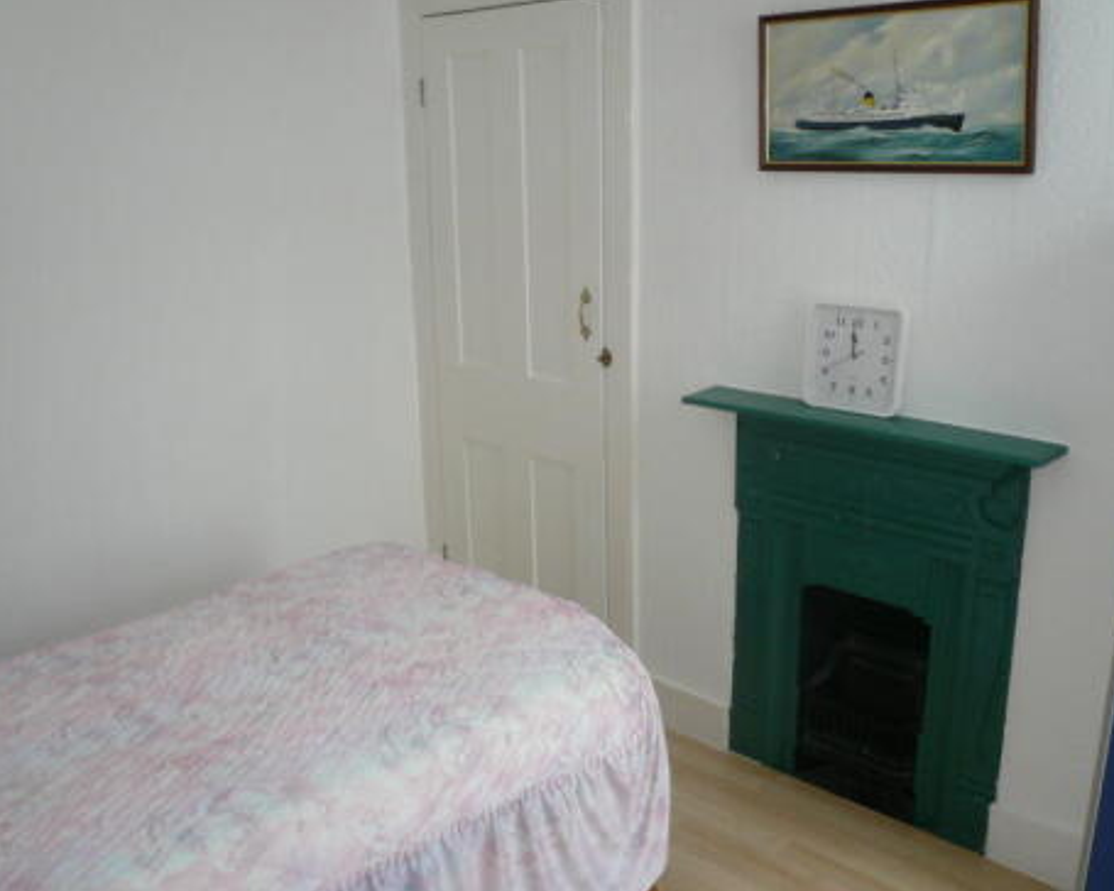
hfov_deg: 51.5
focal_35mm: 35
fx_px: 1154
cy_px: 505
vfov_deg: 42.1
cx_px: 569
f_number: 2.8
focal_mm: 4.6
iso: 100
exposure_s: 1/30
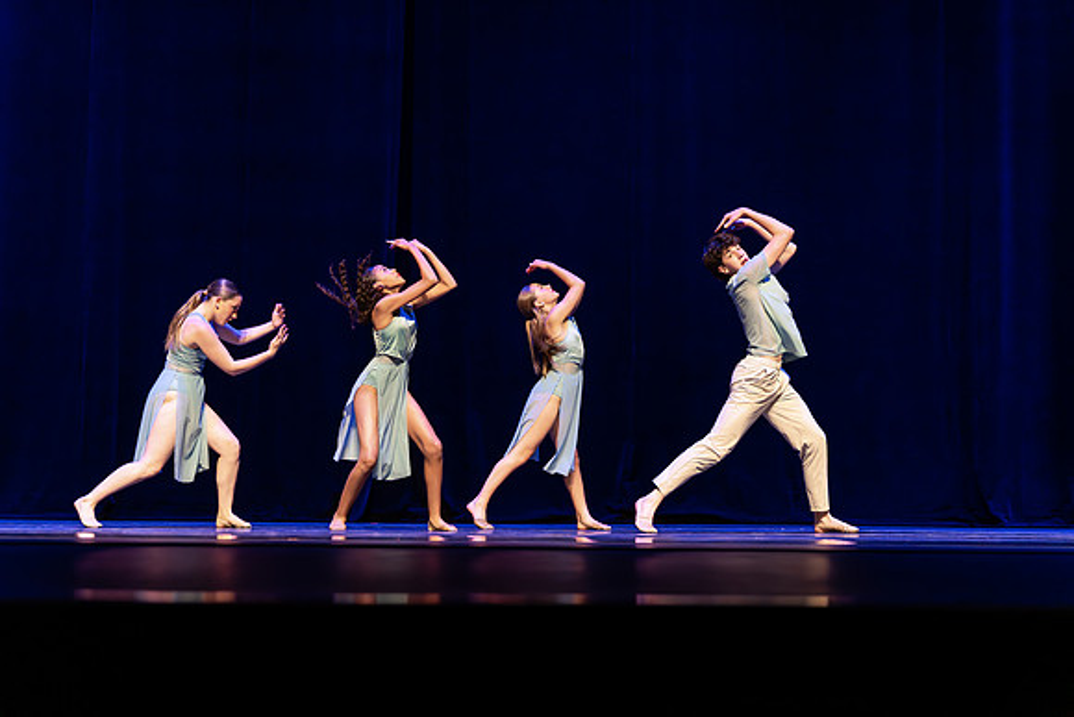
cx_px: 537
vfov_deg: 16.5
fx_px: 2477
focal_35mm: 83
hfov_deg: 24.5
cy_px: 358
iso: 3200
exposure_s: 1/640
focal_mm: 83
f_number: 2.8
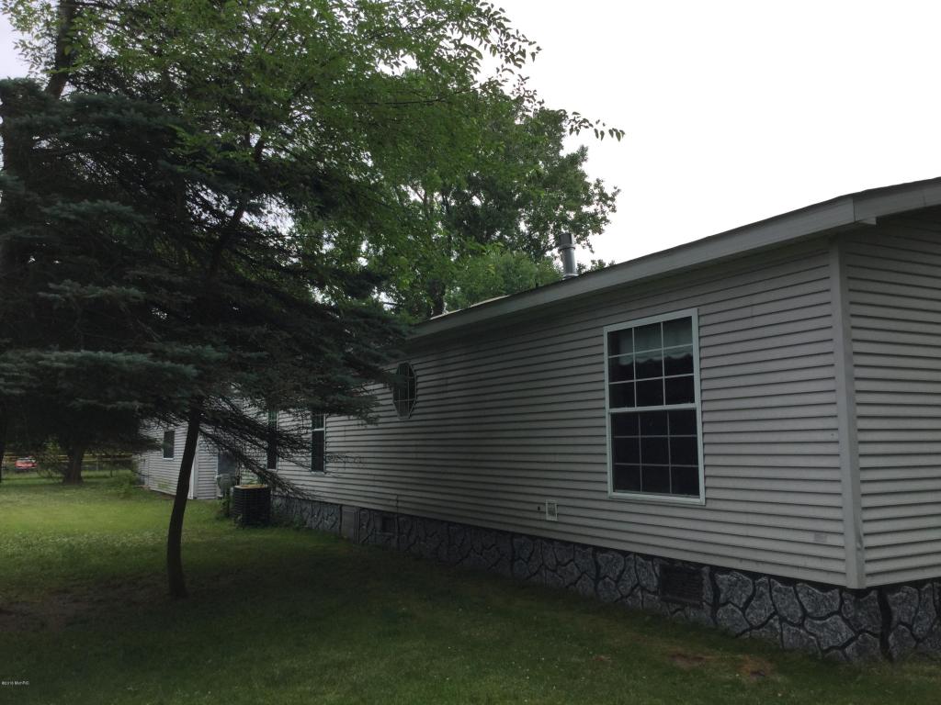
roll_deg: +0.4
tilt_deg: +6.3
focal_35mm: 31
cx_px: 470
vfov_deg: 45.4
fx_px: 843
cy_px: 352
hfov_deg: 58.4
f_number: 2.4
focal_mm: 3.3
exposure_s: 1/652
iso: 25
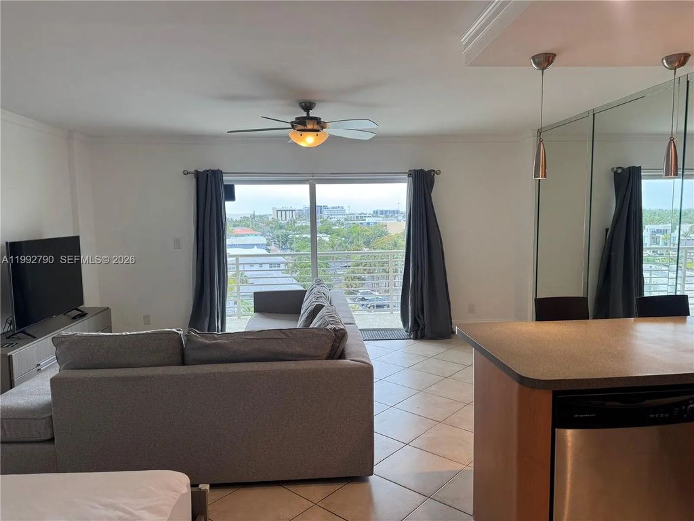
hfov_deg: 71.6
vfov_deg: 56.8
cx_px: 347
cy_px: 260
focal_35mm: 24
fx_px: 481
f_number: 1.78
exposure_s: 1/120
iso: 64
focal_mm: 6.76
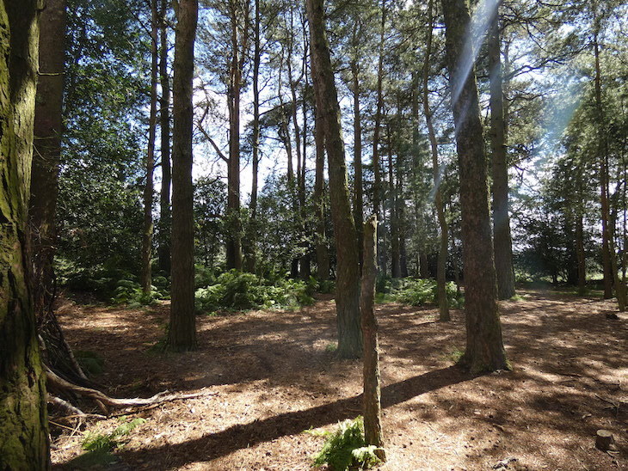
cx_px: 314
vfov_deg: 66.0
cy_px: 236
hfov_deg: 81.7
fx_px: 363
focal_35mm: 20
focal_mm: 3.6
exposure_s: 1/250
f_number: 2.8
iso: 80
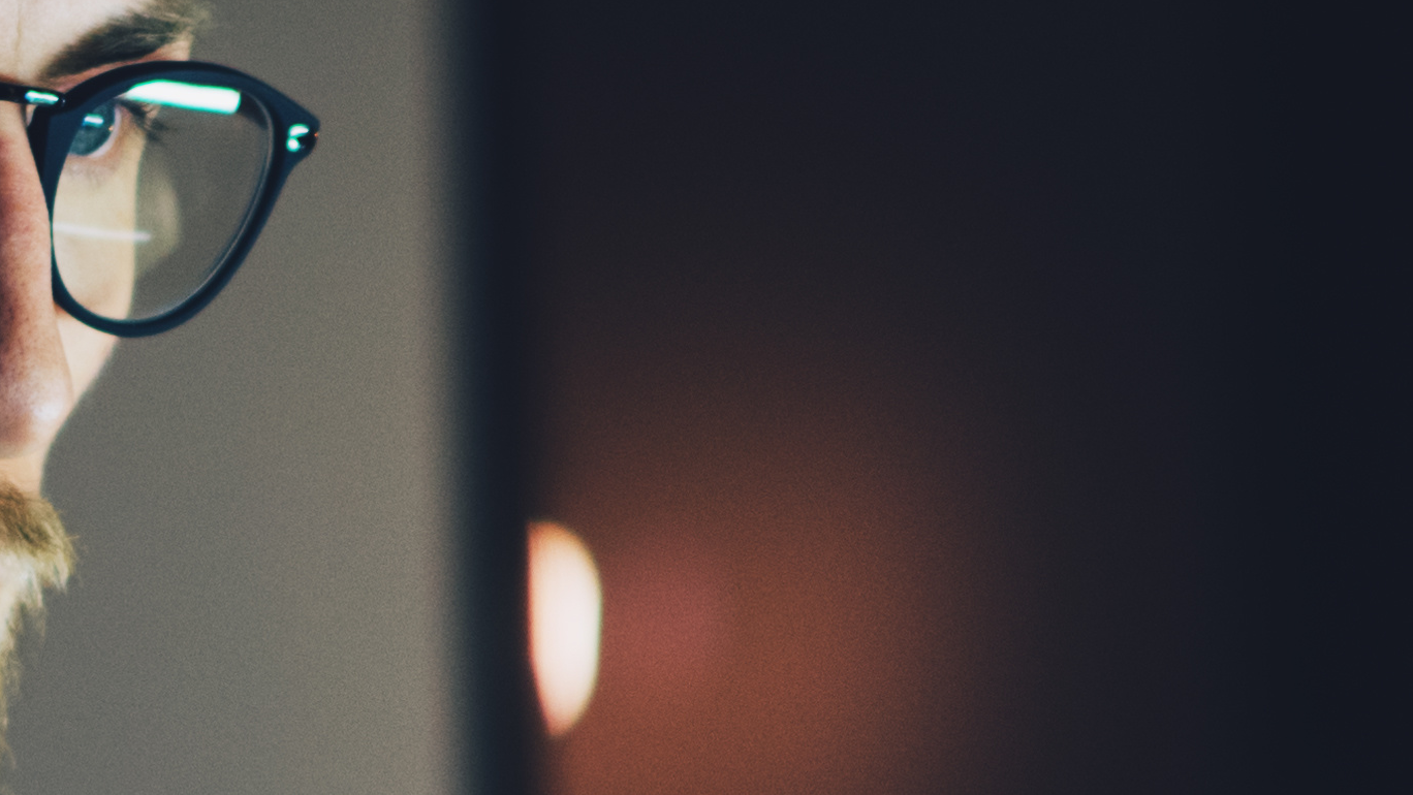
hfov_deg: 7.0
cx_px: 519
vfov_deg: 3.9
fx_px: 11617
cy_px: 1019
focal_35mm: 310
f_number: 1.8
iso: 250
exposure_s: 1/125
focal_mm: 55
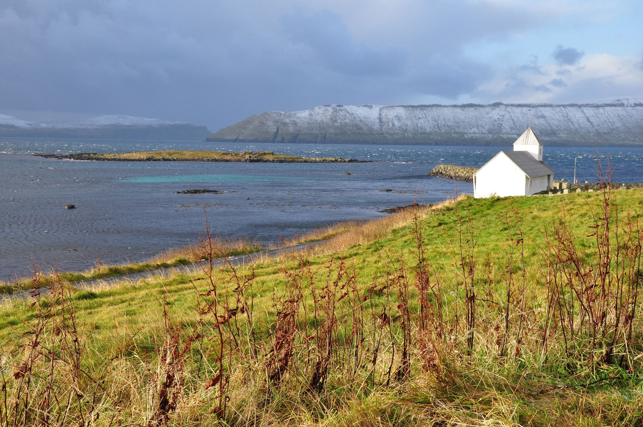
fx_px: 803
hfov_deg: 43.7
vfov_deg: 29.8
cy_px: 214
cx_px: 322
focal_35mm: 45
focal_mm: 30
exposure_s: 1/250
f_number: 10
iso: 400
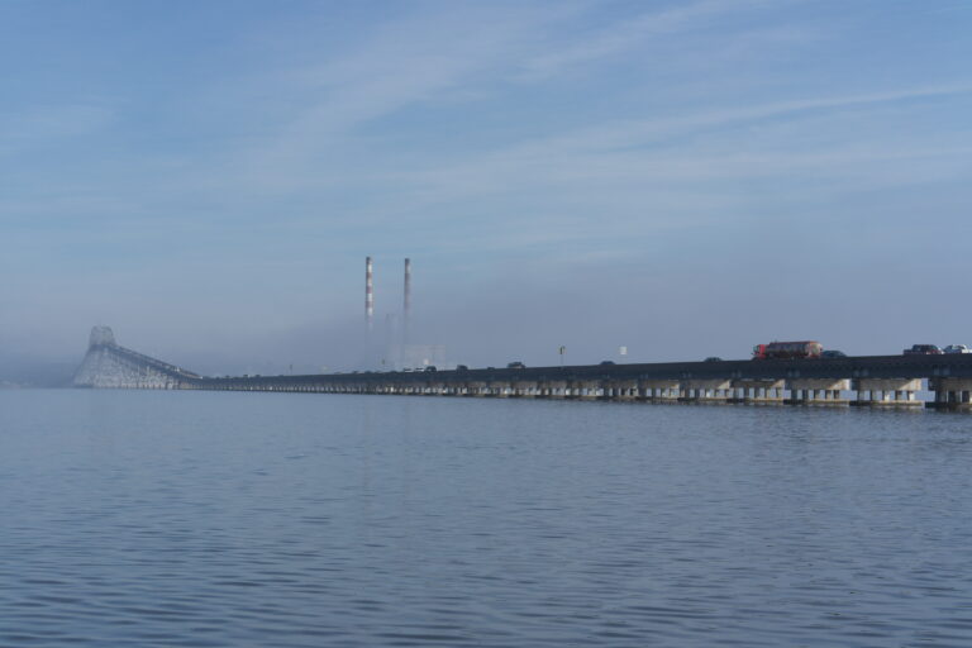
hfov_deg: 26.3
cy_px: 324
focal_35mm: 77
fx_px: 2079
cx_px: 486
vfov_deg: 17.7
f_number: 9
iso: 100
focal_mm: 50
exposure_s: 1/400
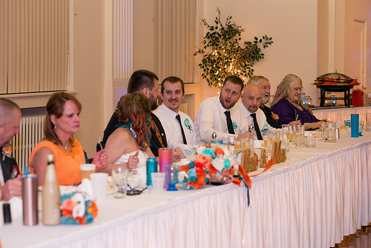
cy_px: 124
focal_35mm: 85
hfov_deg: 23.9
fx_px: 876
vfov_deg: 16.1
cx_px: 186
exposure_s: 1/100
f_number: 3.2
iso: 640
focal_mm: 85
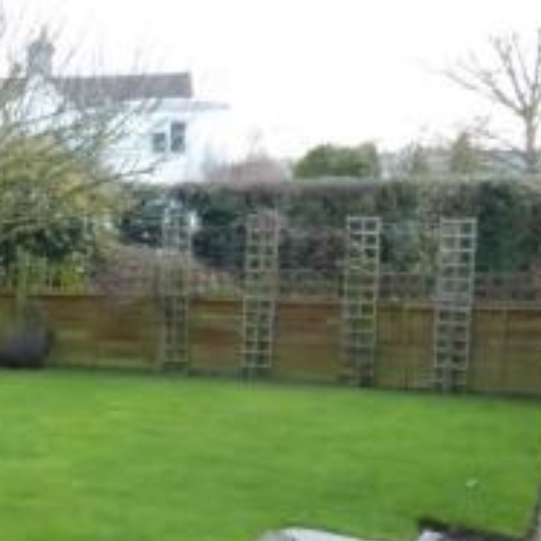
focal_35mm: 66
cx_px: -126
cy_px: 305
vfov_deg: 26.1
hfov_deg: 23.6
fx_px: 1167
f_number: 8
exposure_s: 1/50
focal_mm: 4.3
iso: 400
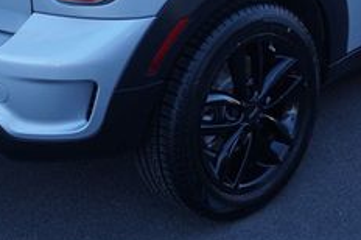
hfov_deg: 22.4
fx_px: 911
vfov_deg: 14.4
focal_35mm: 91
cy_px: -58
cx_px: 213
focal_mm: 22
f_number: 4
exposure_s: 1/160
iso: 160
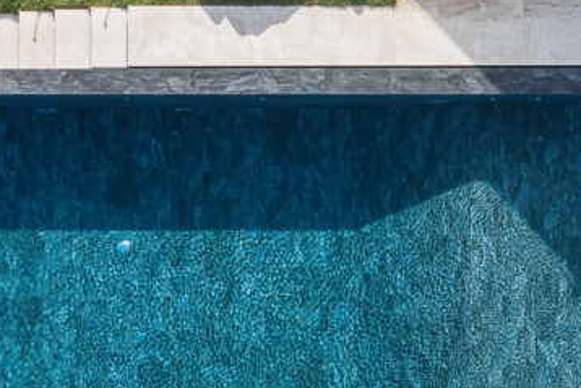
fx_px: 1937
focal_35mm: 120
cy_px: 225
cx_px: 552
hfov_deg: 16.8
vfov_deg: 11.4
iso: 100
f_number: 5.6
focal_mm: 10.26
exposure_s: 1/240
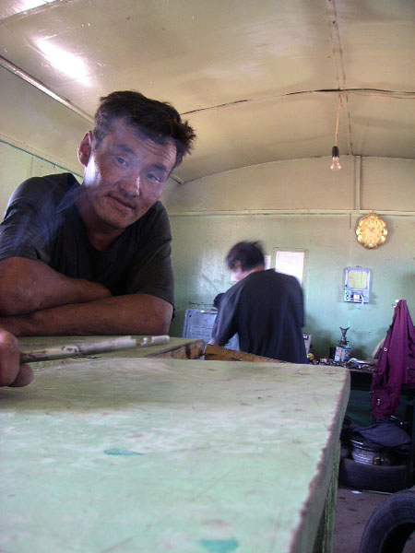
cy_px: 276
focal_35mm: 38
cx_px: 208
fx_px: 607
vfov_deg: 49.0
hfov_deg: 37.7
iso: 100
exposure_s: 1/10
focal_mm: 6
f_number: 2.8
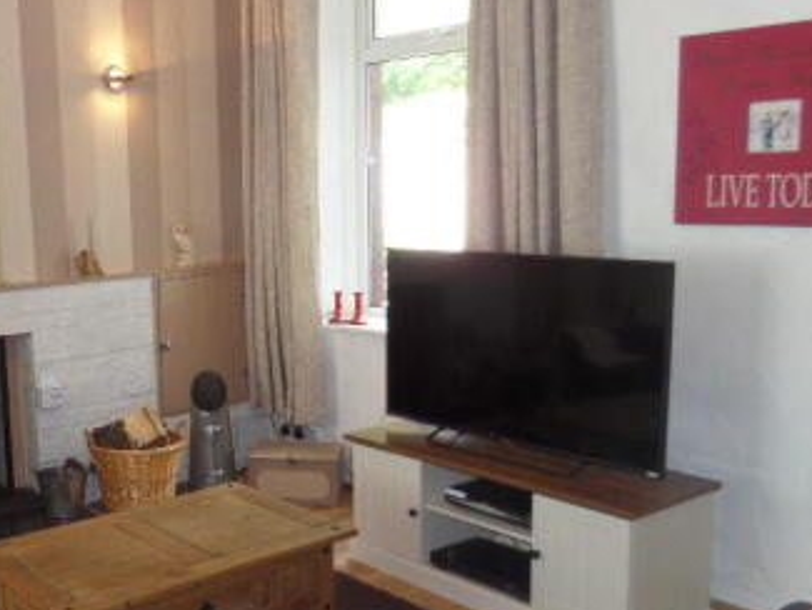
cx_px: 119
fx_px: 1009
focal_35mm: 43
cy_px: 334
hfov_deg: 41.2
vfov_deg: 33.6
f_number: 3.2
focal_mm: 4
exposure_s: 1/30
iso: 200
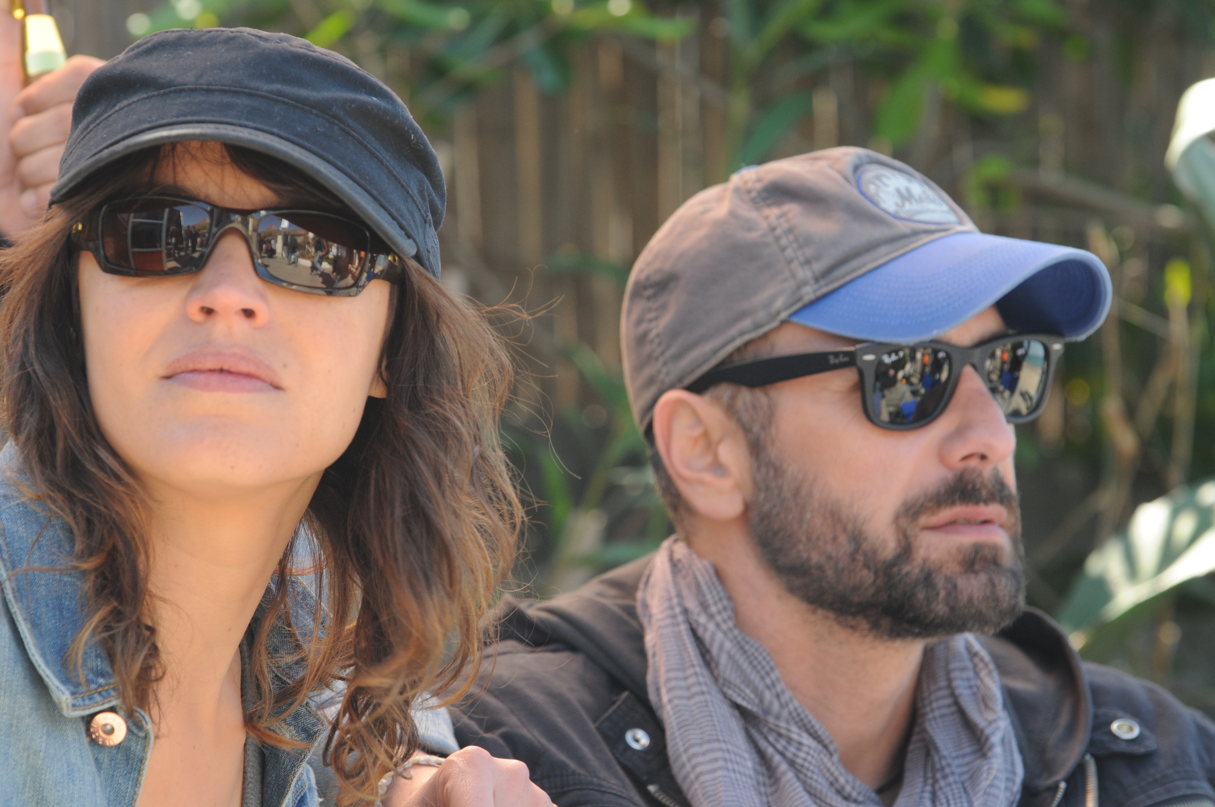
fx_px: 8849
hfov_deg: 7.9
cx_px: 608
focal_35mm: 262
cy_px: 404
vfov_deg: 5.2
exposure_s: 1/250
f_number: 6.3
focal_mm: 175
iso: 400
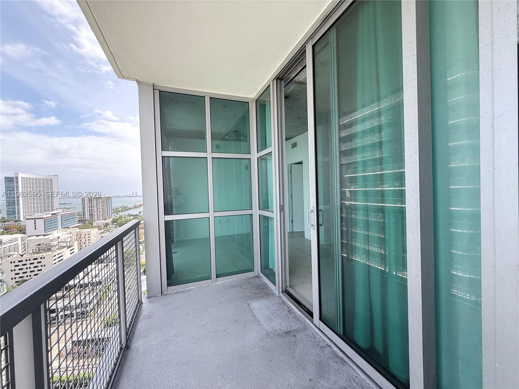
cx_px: 260
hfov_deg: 102.1
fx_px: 210
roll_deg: +2.8
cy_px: 194
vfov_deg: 85.7
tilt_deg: -0.5
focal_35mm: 14
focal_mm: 2.22
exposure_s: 1/359
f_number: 2.2
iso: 64
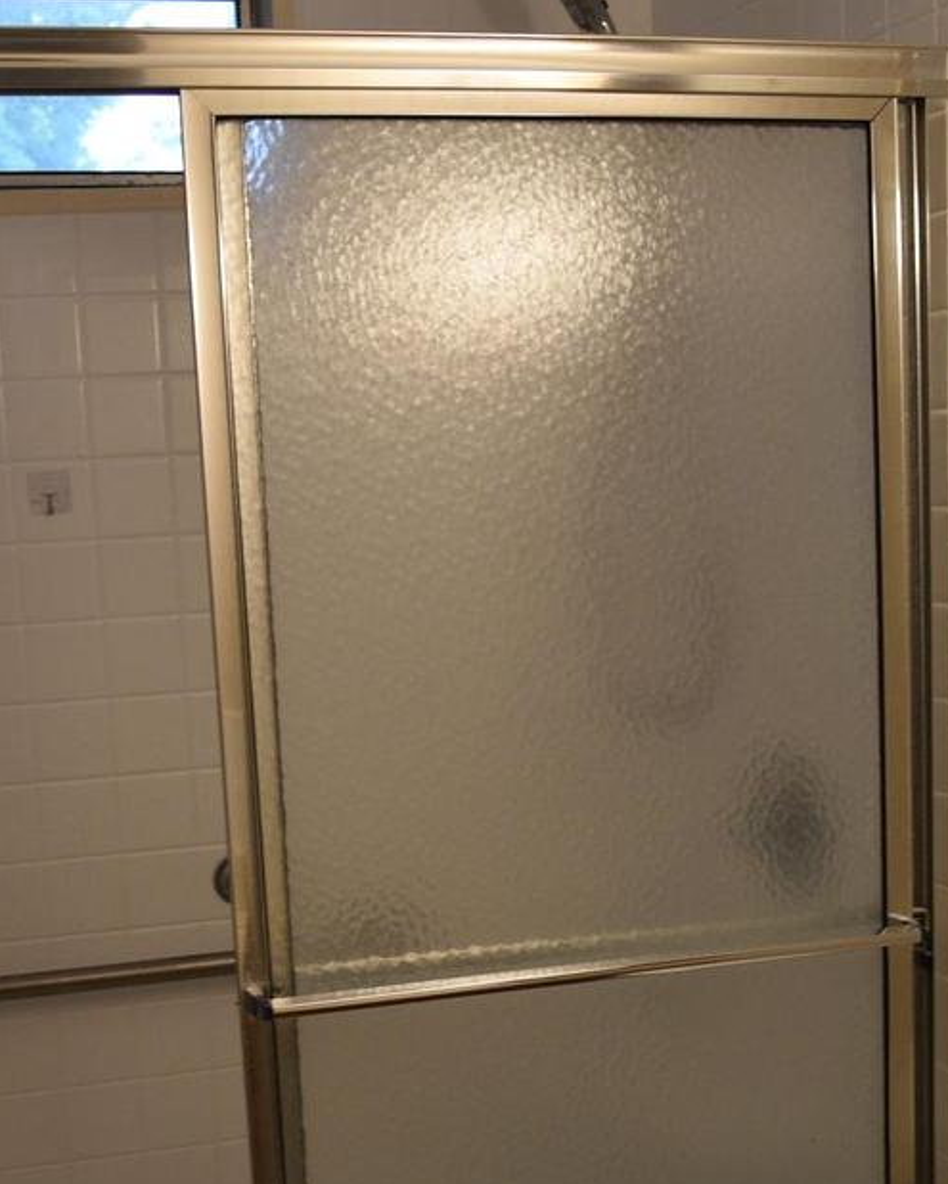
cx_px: 471
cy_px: 872
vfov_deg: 31.4
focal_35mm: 59
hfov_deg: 25.8
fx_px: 2068
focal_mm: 18
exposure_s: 1/60
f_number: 4
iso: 400
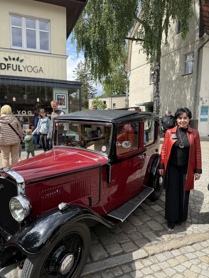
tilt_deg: -4.5
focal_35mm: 24
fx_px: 193
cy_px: 139
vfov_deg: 71.6
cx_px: 104
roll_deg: -0.4
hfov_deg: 56.8
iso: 100
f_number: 1.78
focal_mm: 6.76
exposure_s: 1/2169
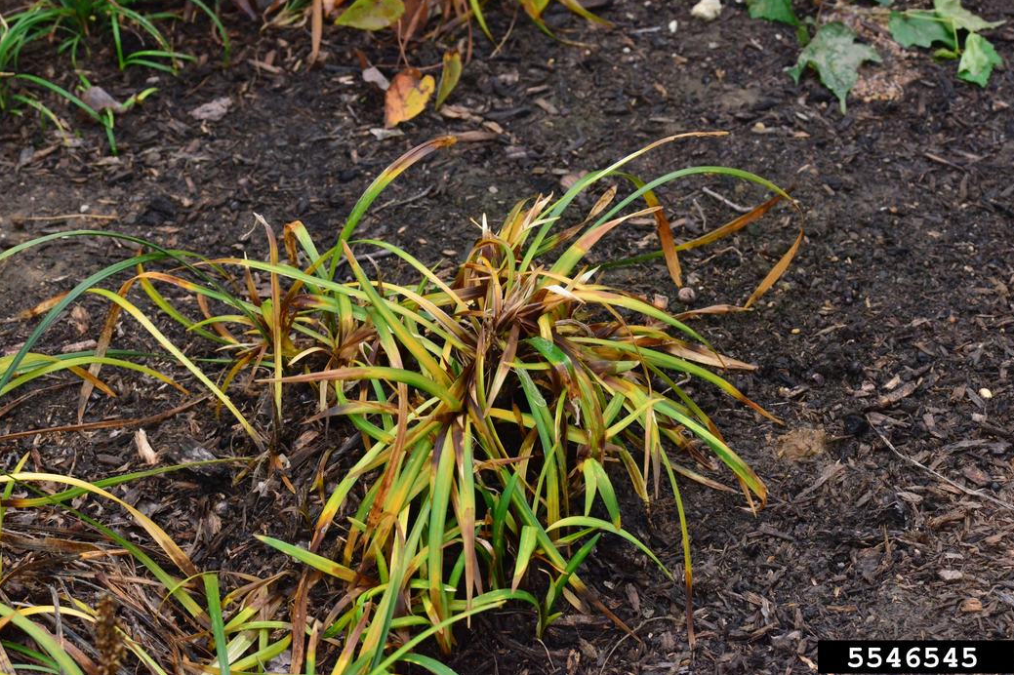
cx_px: 509
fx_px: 2985
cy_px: 336
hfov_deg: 19.3
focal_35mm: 106
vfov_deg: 12.9
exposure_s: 1/400
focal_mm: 105
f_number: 11
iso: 6400
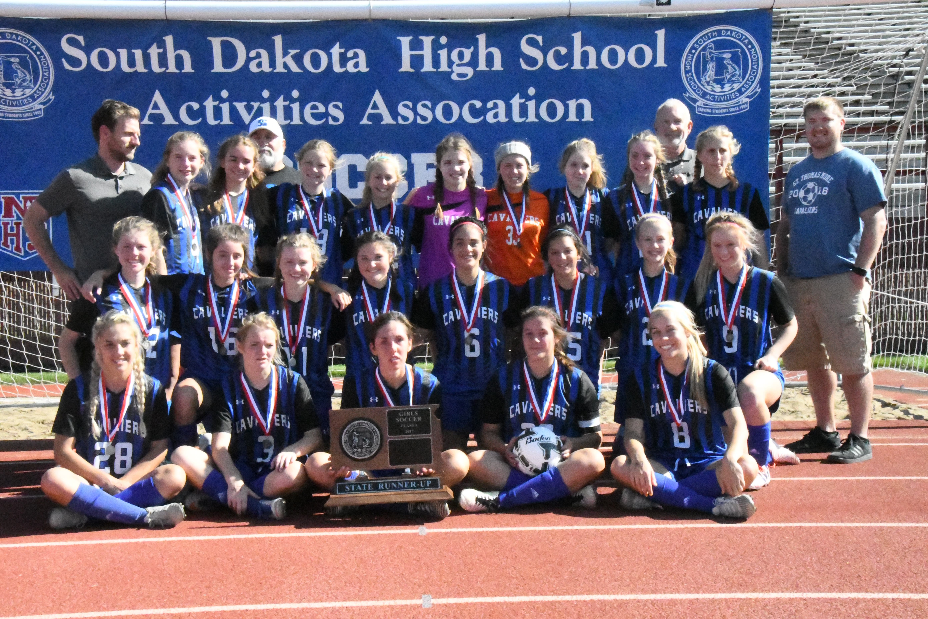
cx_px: 464
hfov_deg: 37.9
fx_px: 1353
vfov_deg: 25.8
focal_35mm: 52
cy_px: 310
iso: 51200
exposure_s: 1/6400
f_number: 22
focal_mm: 35
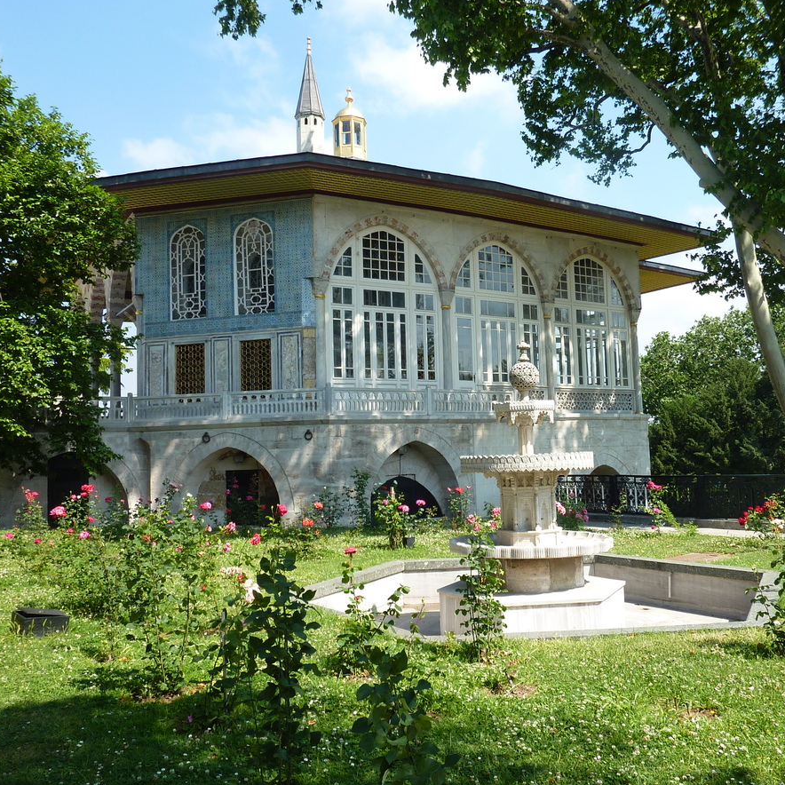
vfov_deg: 54.0
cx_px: 438
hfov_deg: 53.9
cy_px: 391
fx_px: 770
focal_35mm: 30
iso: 80
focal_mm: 4.1
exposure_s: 1/320
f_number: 4
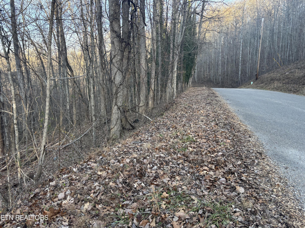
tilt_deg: -8.2
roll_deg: -1.5
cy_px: 114
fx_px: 229
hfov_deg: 67.3
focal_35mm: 26
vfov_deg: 53.1
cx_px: 152
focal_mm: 5.96
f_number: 1.6
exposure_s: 1/172
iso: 50
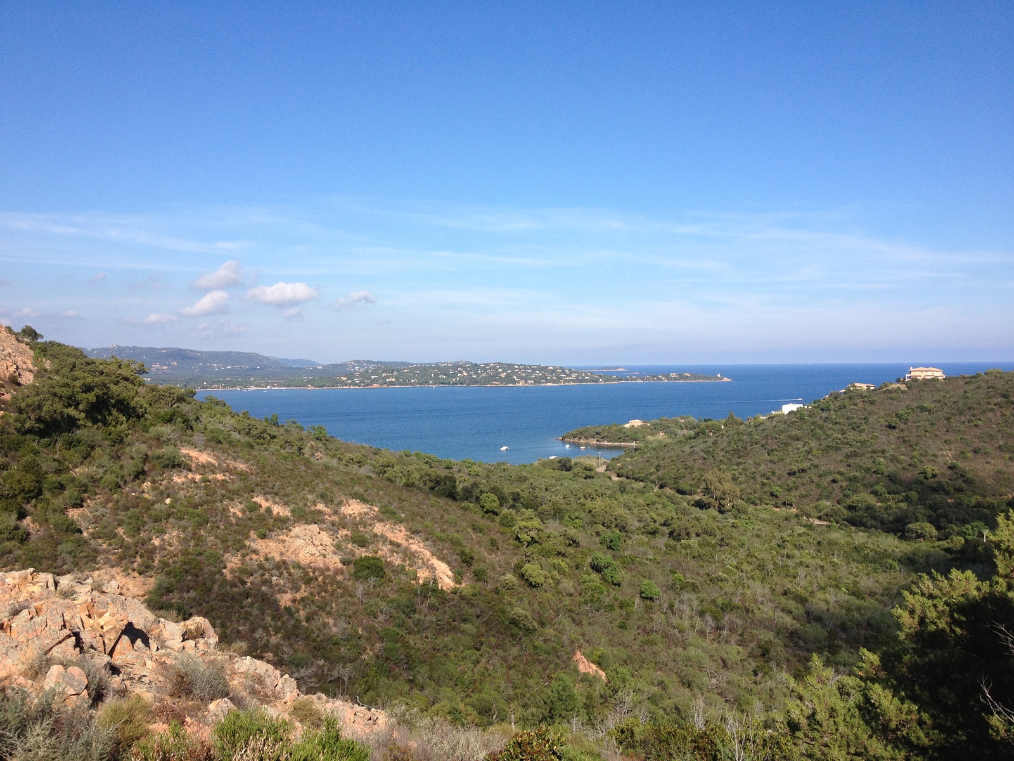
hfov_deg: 52.6
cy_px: 380
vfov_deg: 40.7
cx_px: 507
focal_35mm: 35
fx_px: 1025
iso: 64
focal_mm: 4.28
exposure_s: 1/1623
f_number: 2.4
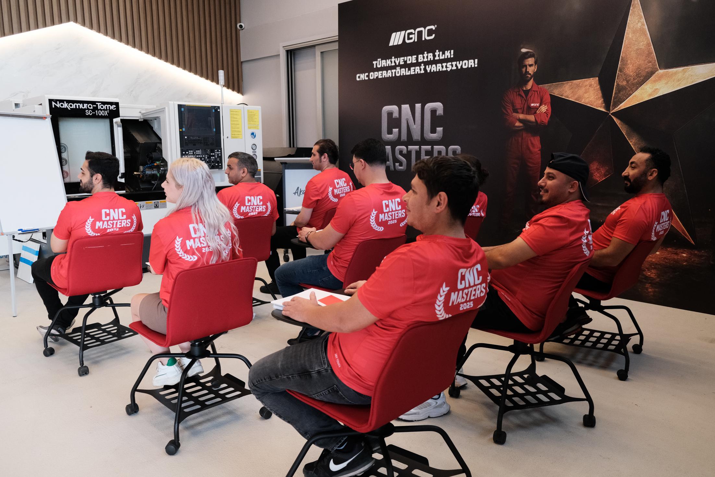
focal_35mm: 27
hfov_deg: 67.4
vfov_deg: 47.9
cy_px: 238
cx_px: 358
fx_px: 536
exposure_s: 1/200
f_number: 3.2
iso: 1600
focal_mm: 18
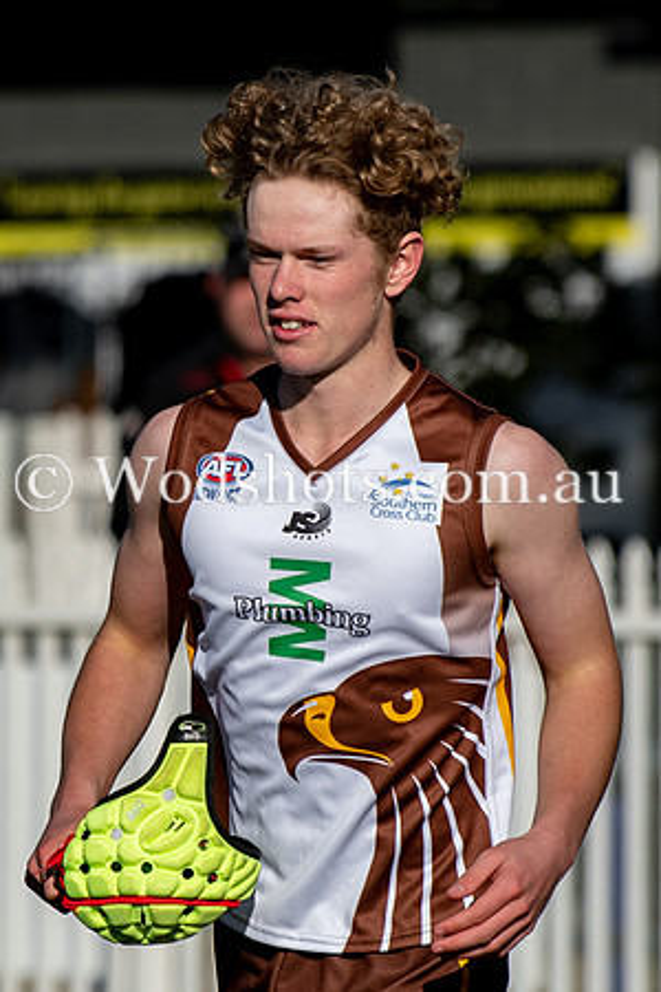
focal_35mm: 851
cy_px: 513
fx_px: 23429
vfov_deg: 2.4
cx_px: 84
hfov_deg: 1.6
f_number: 3.5
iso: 110
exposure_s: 1/2500
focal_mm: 200
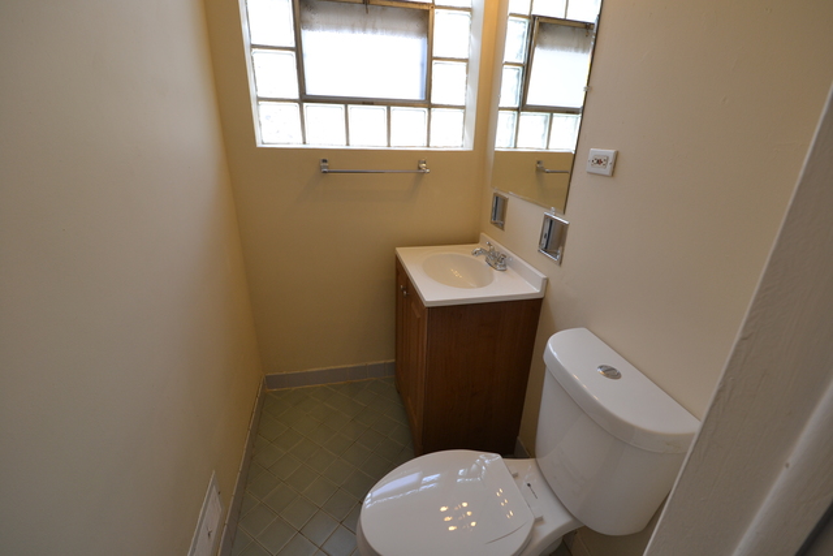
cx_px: 416
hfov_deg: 100.4
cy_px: 278
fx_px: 347
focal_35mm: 15
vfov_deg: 77.4
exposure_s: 1/60
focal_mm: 10
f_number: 5.6
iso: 400
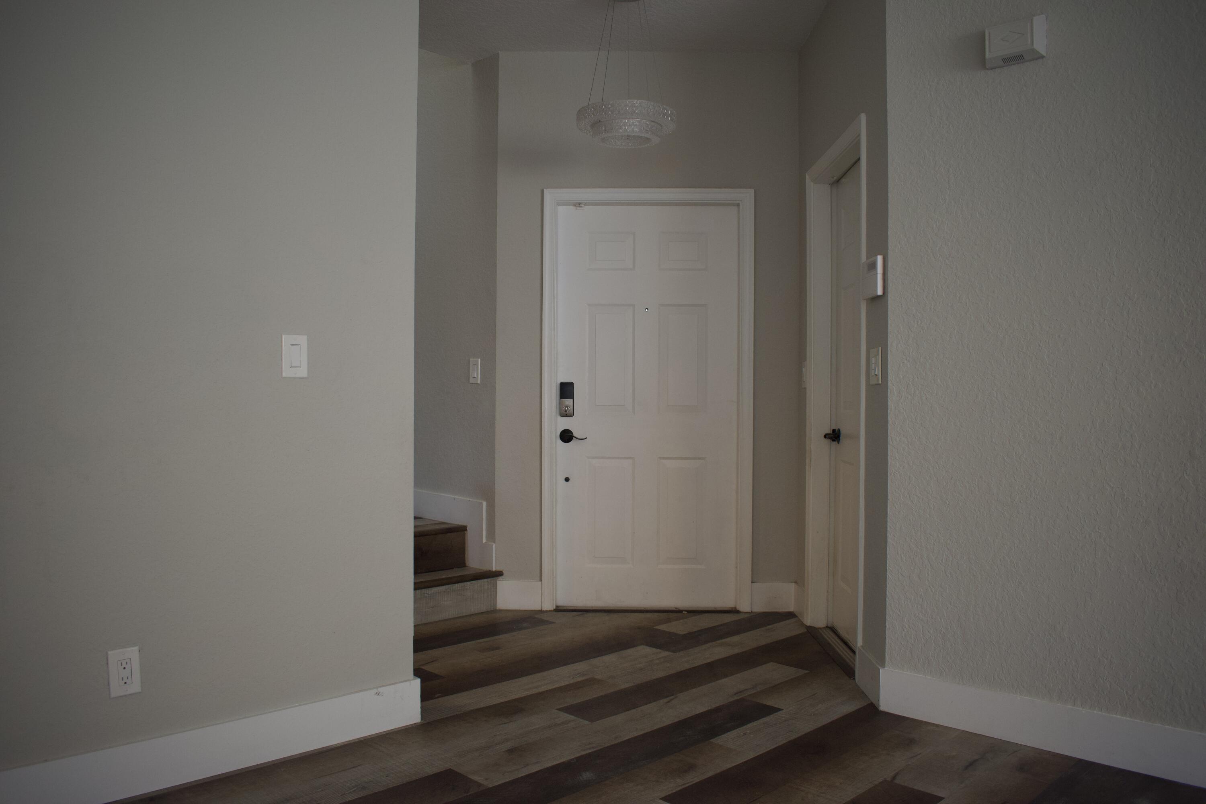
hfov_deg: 67.4
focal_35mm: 27
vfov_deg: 47.9
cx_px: 603
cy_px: 402
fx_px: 904
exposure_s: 1/50
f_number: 3.5
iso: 400
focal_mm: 18
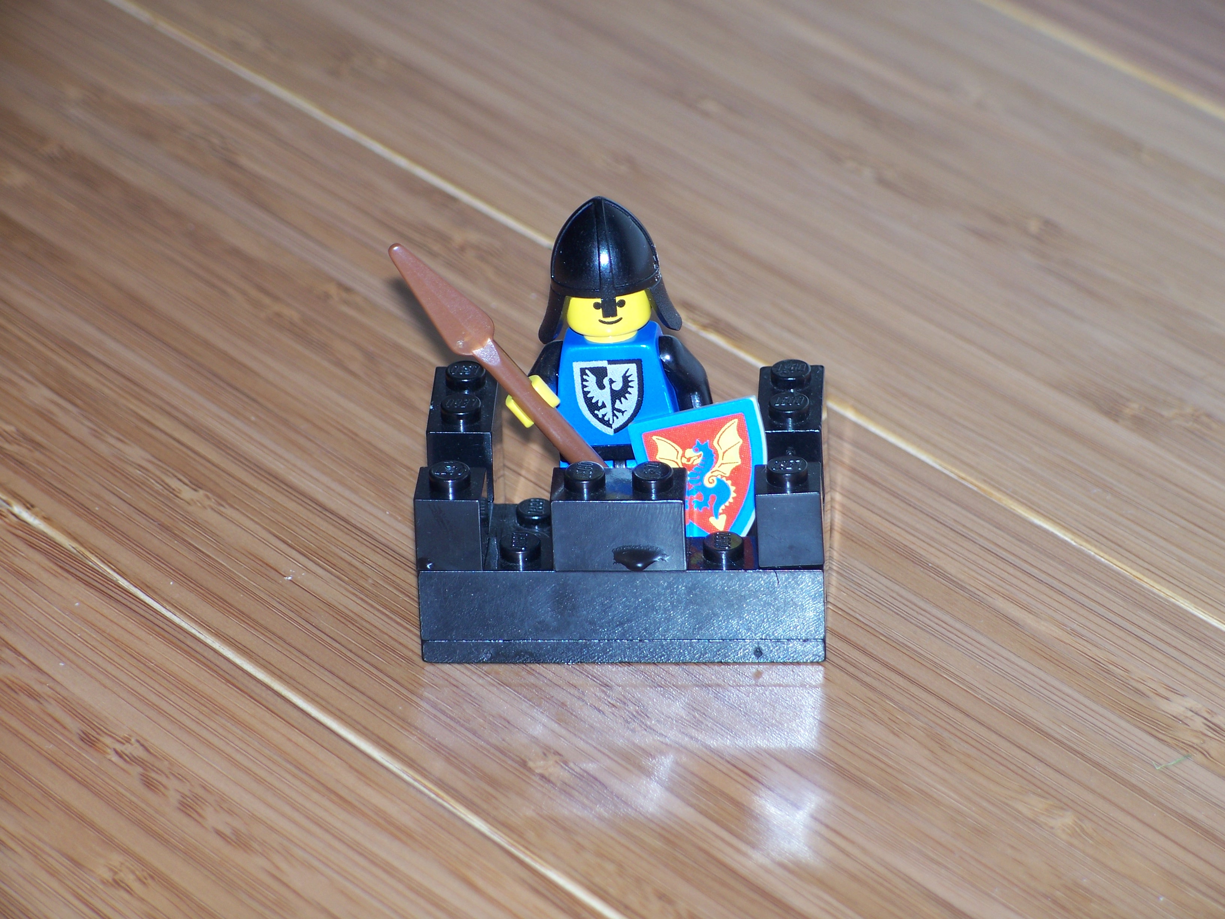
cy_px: 460
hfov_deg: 10.7
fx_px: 6547
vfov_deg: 8.0
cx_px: 612
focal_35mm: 185
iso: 80
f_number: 4.4
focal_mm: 38.8
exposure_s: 1/200
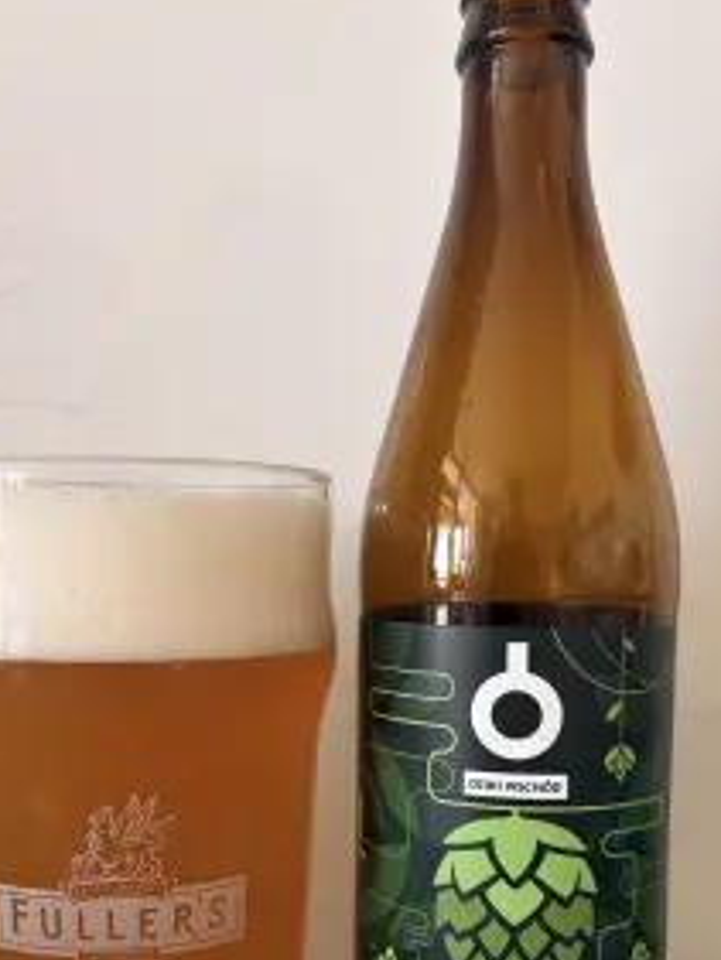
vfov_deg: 49.5
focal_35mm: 37
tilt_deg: -3.5
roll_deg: +0.0
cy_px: 615
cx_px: 338
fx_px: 1027
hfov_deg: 38.7
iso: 125
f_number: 1.6
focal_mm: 5.96
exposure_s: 1/108
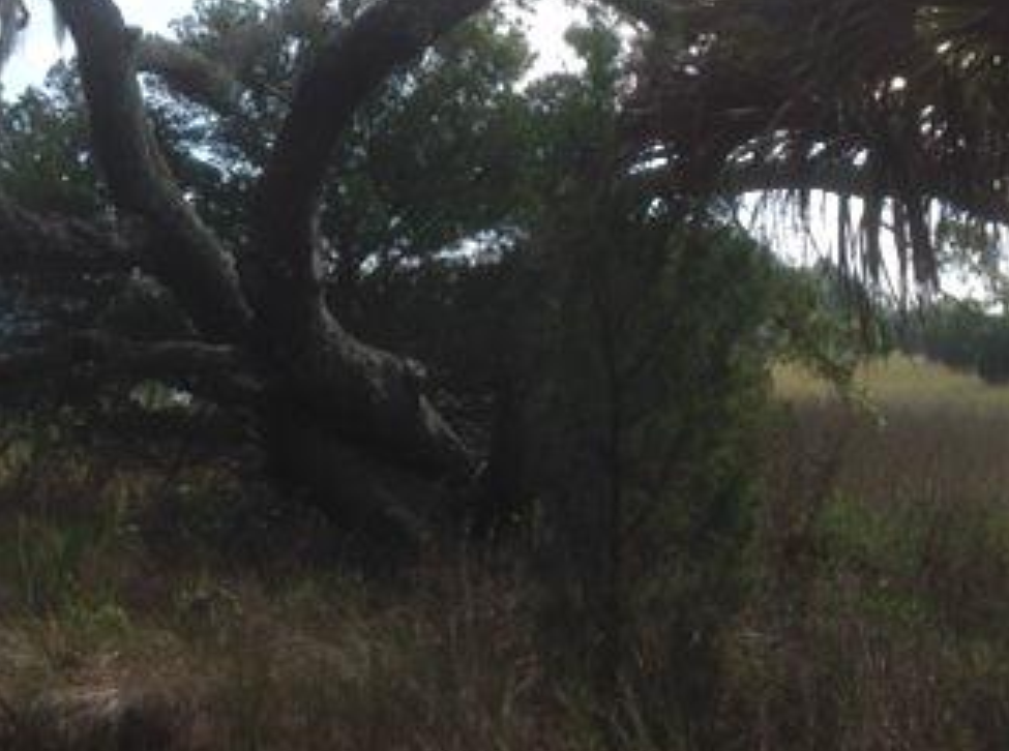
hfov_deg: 28.2
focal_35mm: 69
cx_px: 391
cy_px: 177
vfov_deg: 21.0
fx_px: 2006
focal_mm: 4.28
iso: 50
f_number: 2.4
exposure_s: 1/1259
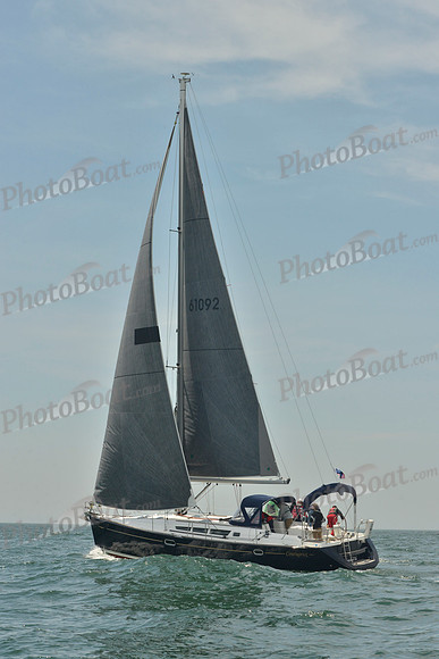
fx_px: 1280
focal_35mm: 70
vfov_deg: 28.8
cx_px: 220
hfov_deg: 19.5
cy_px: 330
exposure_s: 1/1250
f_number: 13
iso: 560
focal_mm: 70
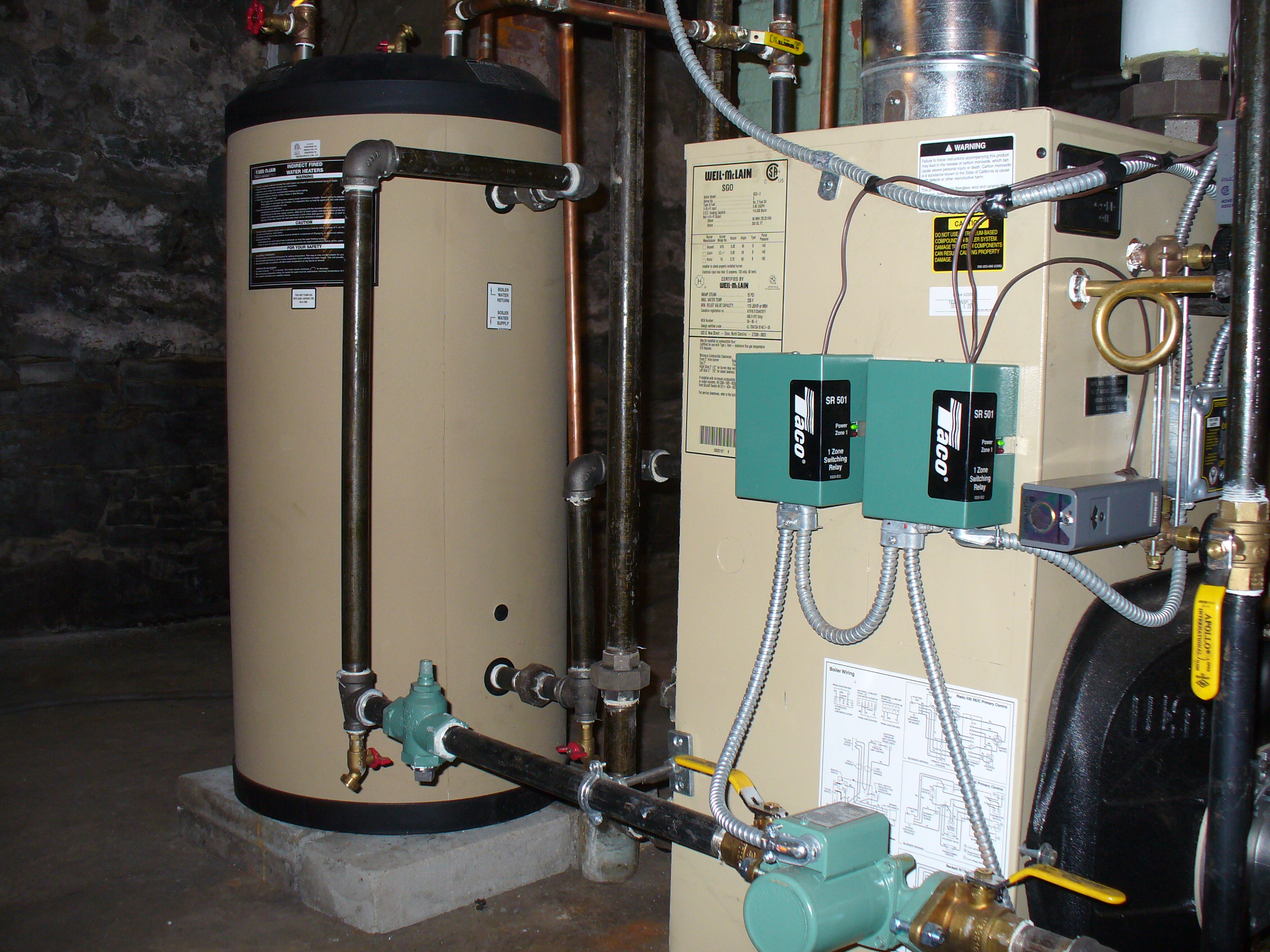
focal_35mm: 37
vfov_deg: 38.7
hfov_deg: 50.1
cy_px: 476
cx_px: 635
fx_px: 1357
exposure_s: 1/30
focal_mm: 6.1
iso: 100
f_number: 2.8
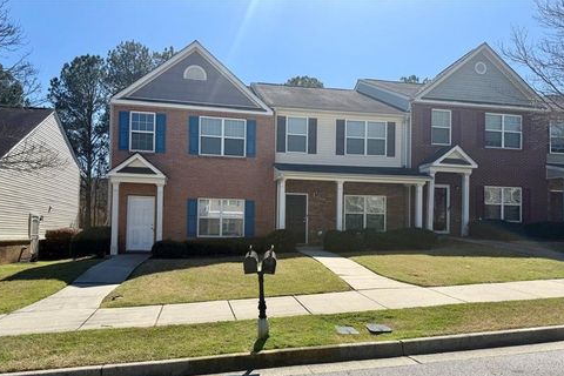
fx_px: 407
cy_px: 219
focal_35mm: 26
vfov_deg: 49.3
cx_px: 277
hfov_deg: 69.4
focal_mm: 6.76
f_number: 1.78
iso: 80
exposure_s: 1/5319
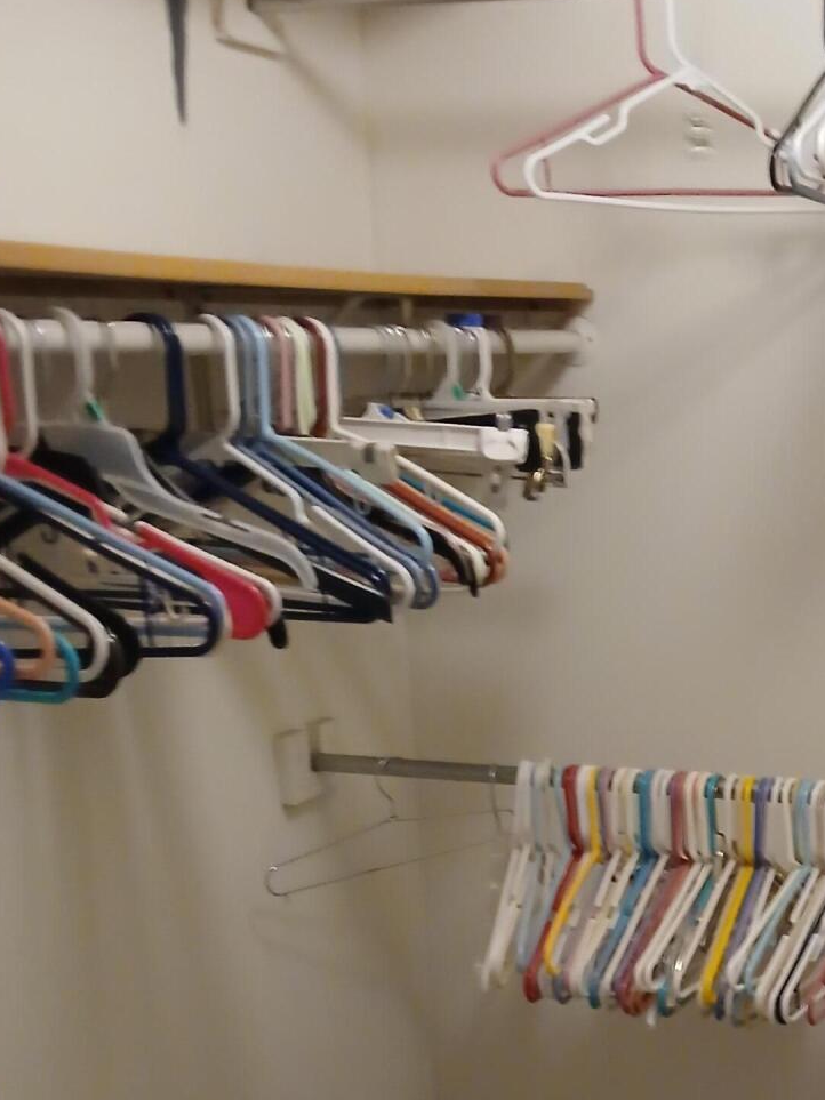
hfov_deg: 25.5
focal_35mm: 54
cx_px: 844
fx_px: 1716
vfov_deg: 34.1
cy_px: 926
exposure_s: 1/20
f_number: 1.8
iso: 400
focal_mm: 3.98
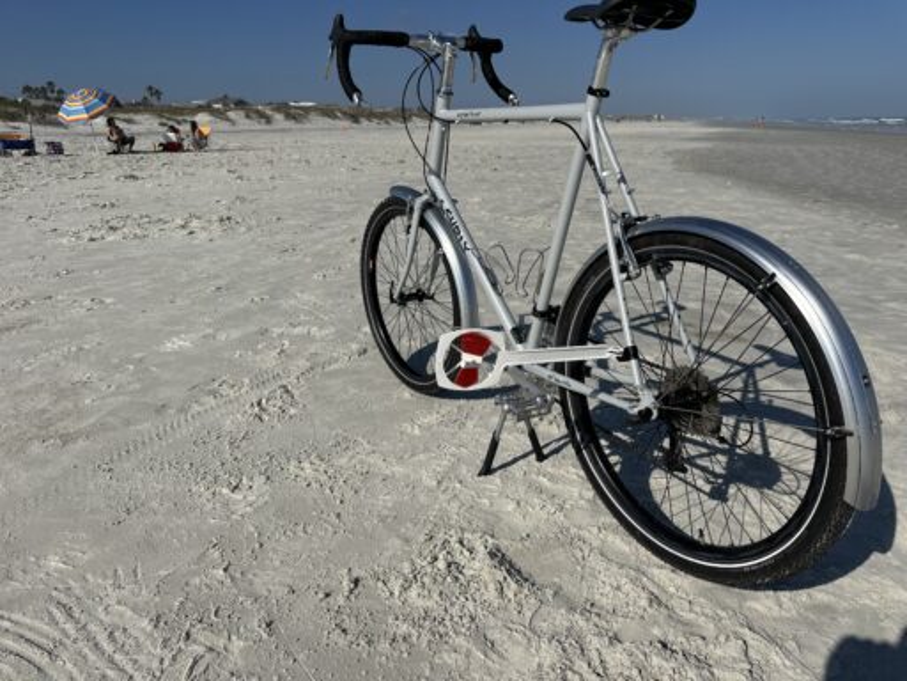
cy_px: 340
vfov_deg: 56.8
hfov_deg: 71.6
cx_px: 454
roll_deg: +1.2
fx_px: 629
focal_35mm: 24
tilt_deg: -17.7
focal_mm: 6.86
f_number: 1.78
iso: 80
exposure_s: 1/13699
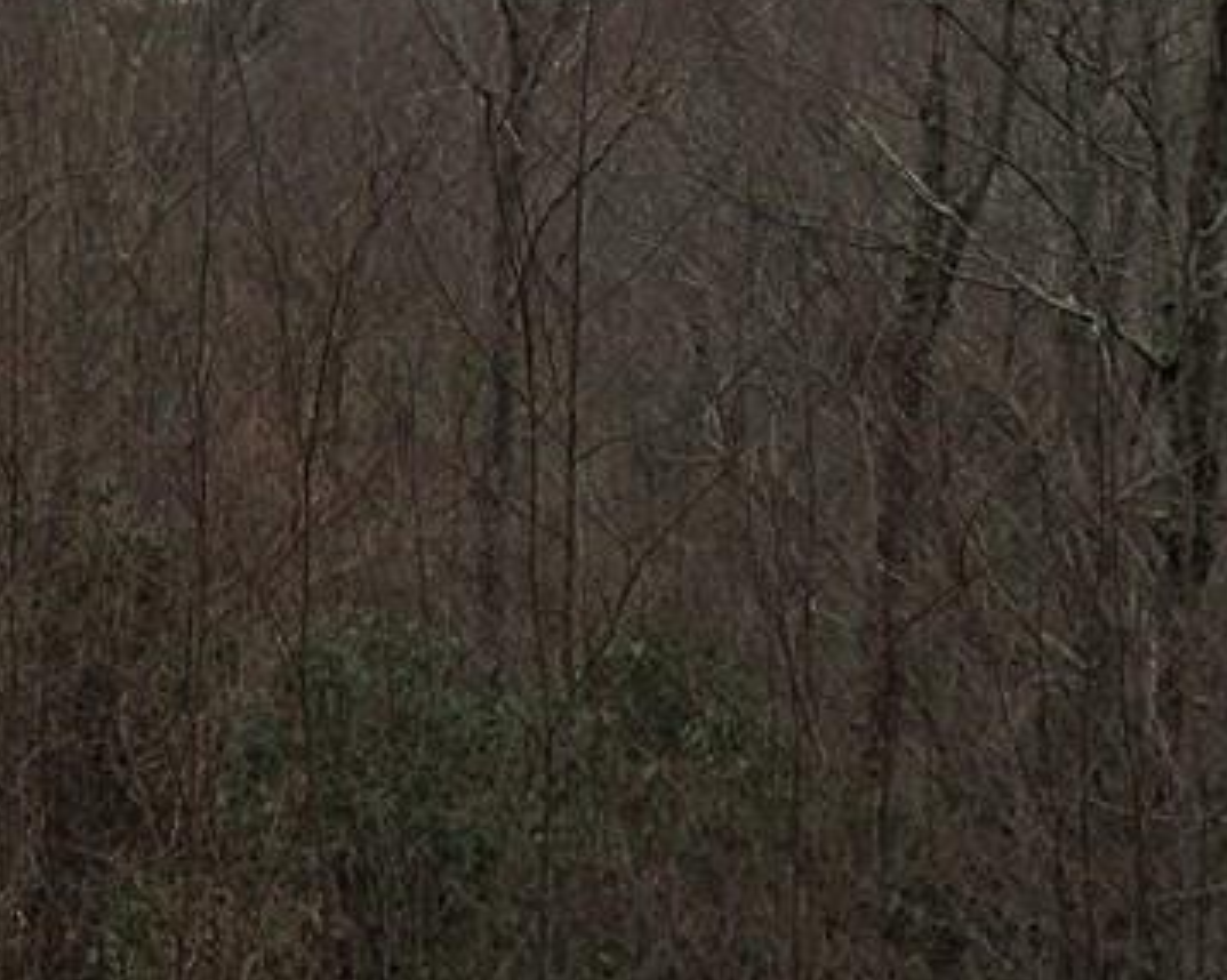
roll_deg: -0.2
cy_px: -212
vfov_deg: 17.9
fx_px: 2940
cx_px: 82
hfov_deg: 22.9
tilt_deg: -4.6
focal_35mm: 81
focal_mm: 4.15
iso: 32
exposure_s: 1/1080
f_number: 2.2
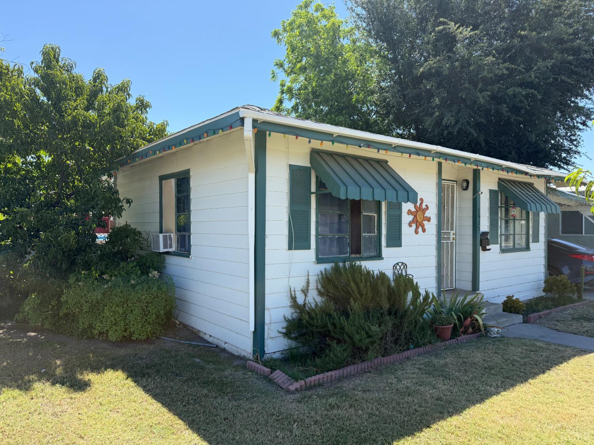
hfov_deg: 71.6
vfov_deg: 56.8
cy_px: 222
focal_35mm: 24
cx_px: 297
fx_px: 412
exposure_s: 1/2525
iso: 100
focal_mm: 6.76
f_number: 1.78
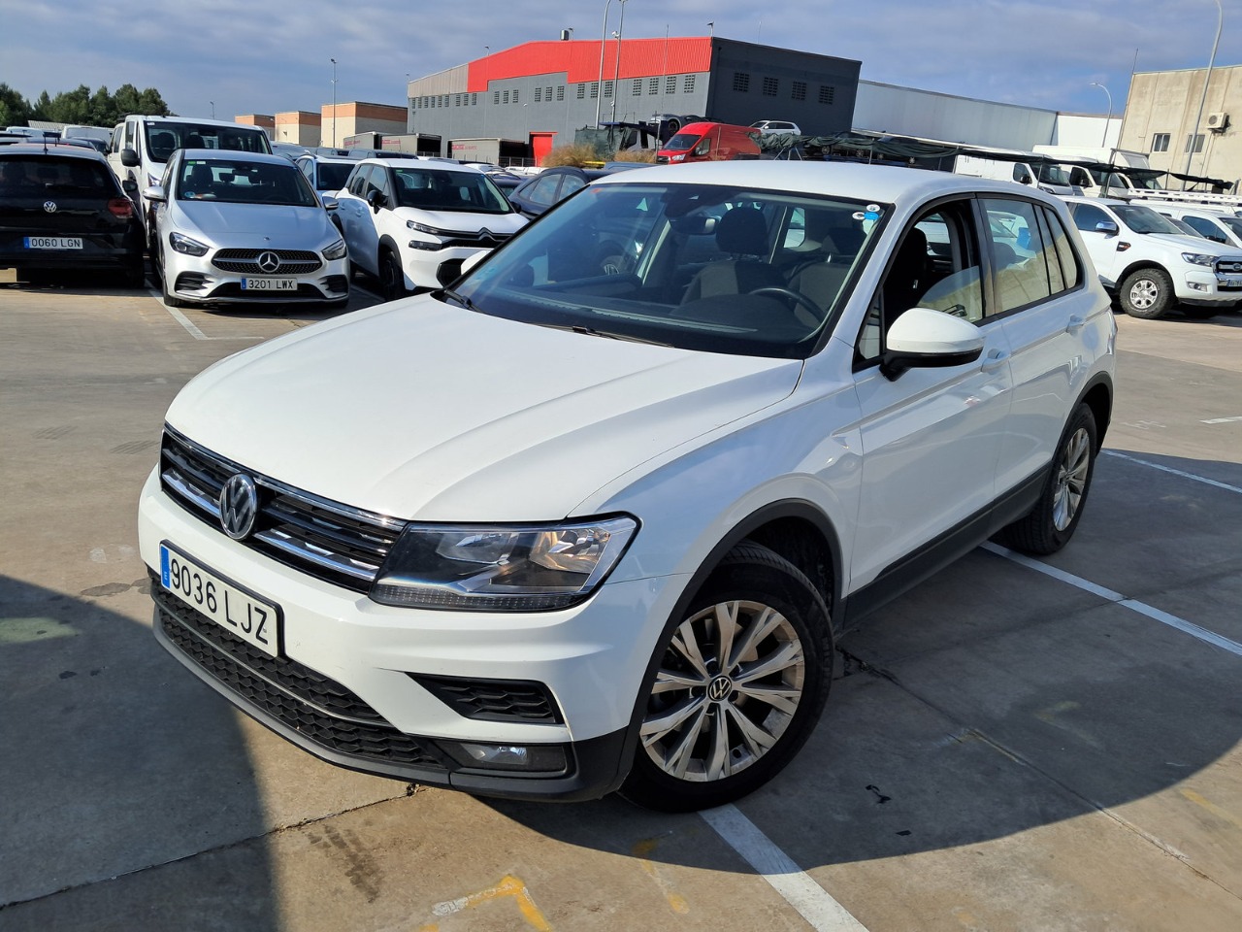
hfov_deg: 65.3
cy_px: 466
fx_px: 969
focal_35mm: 27
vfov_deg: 51.4
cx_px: 621
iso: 50
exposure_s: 1/949
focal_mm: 4
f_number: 1.8
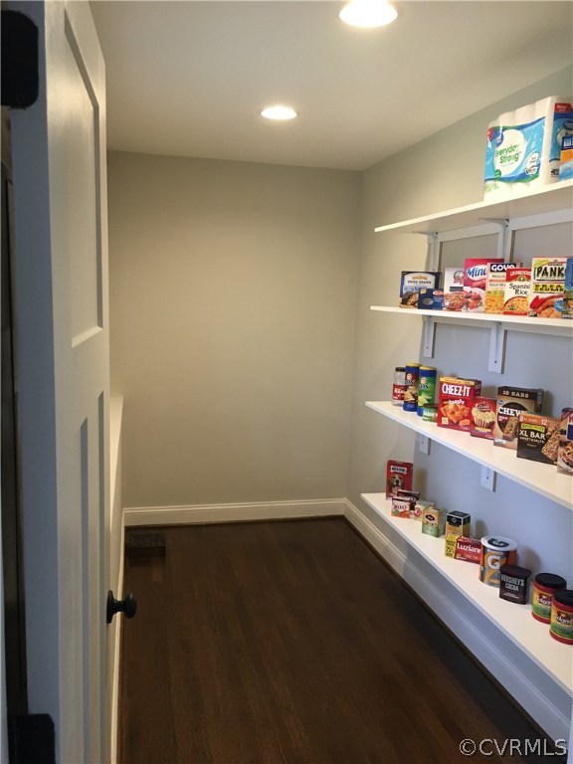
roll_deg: -1.6
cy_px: 382
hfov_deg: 48.2
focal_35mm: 29
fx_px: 640
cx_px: 286
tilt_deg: -7.0
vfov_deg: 61.7
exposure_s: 1/30
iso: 125
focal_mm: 4.15
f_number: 2.2
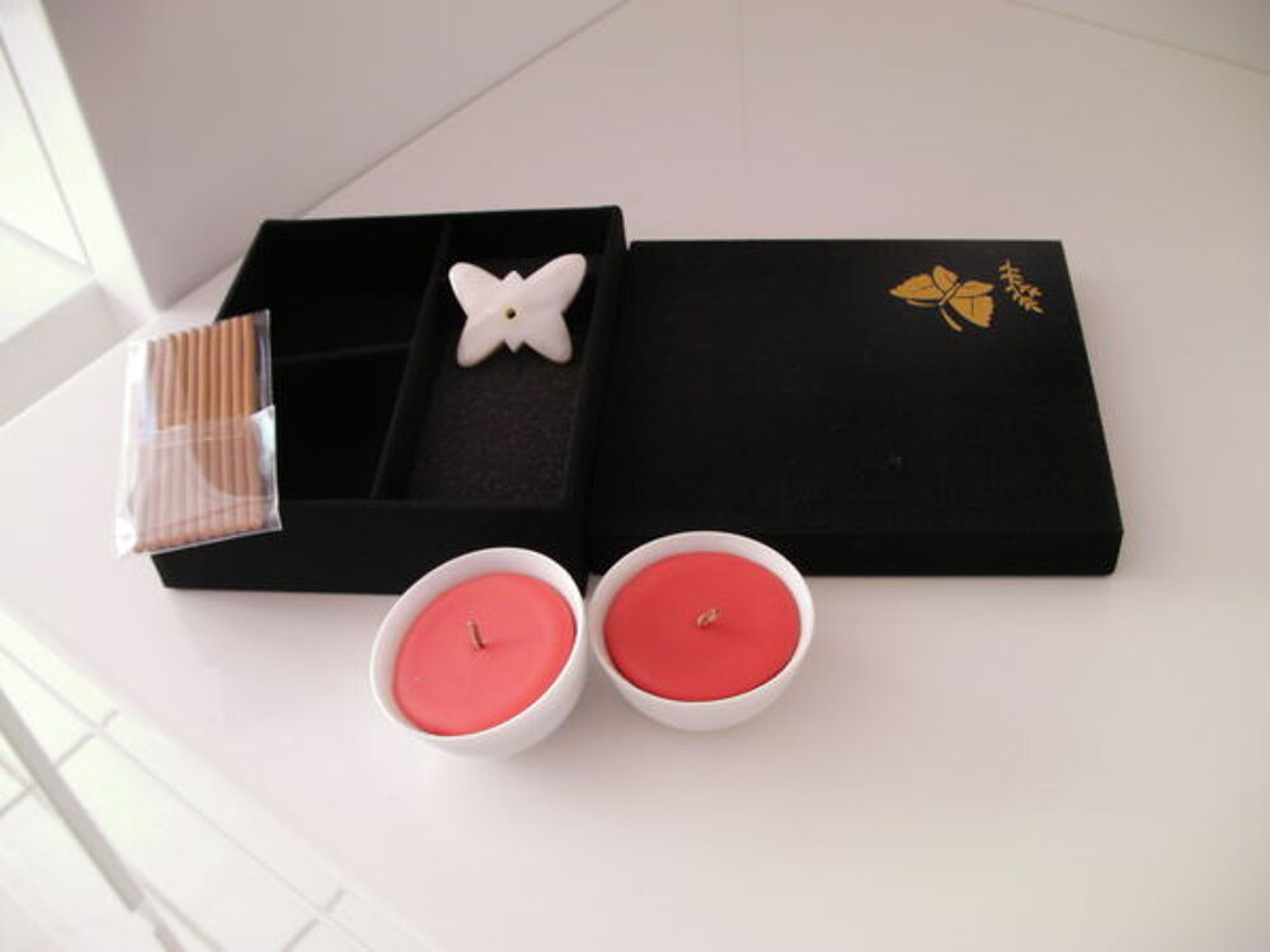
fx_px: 1394
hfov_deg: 49.0
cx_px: 635
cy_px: 476
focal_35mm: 38
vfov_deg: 37.7
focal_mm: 6.3
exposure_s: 1/30
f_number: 3.5
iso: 62
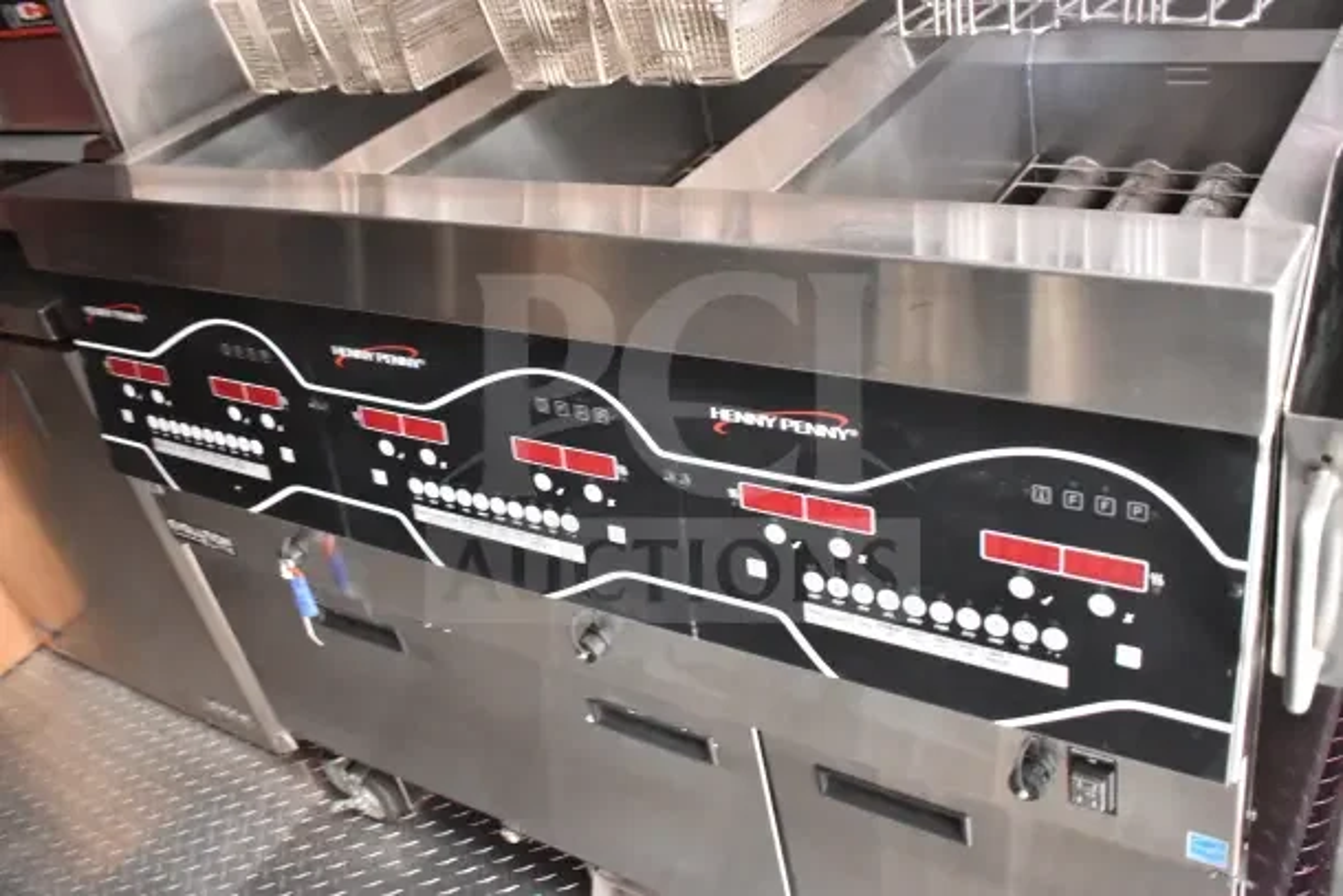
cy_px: 448
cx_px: 672
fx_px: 1231
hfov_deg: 57.2
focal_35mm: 33
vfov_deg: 40.0
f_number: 3.8
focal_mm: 22
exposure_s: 1/40
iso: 7200
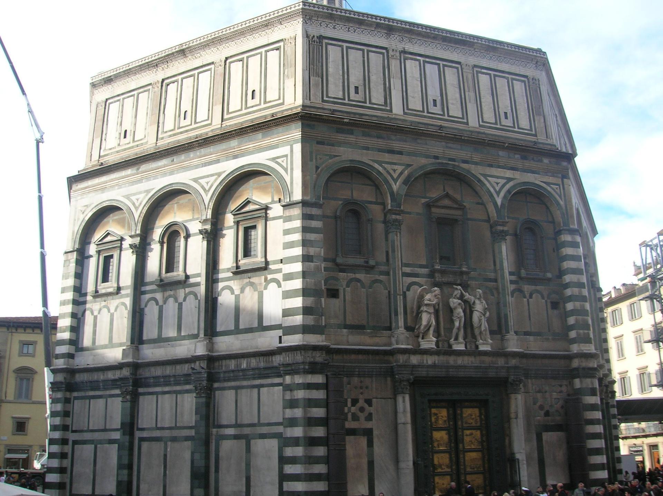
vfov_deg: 41.7
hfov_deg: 54.0
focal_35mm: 34
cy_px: 248
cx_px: 332
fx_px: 651
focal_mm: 5.7
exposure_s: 1/99.1
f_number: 4.9
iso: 50
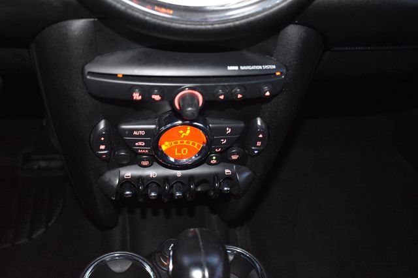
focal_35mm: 38
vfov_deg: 35.5
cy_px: 139
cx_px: 209
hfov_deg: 51.3
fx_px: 435
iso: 3200
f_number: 4
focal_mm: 25
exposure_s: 1/15
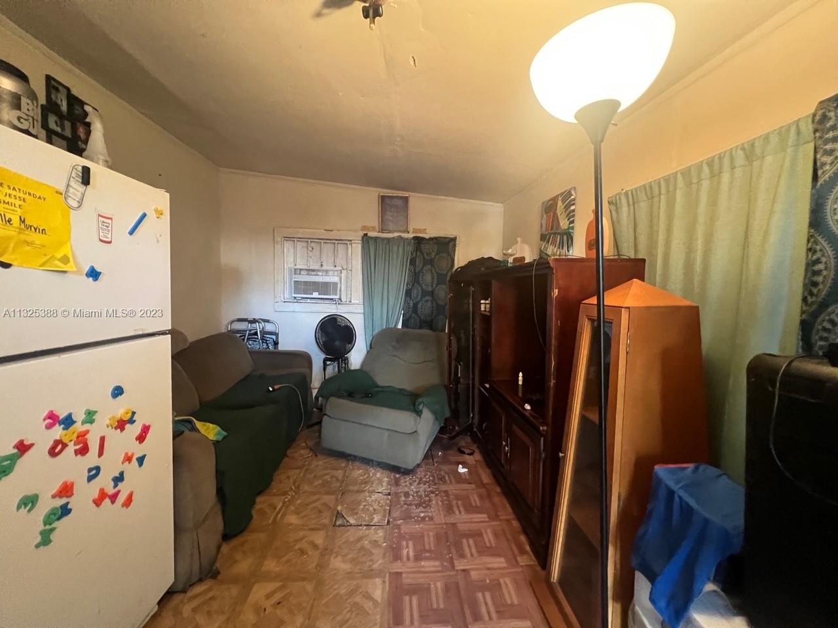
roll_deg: -1.8
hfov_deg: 106.2
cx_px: 419
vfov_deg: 89.9
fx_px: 315
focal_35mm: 13
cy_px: 314
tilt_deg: -5.5
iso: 1000
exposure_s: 1/40
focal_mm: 1.57
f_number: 1.8
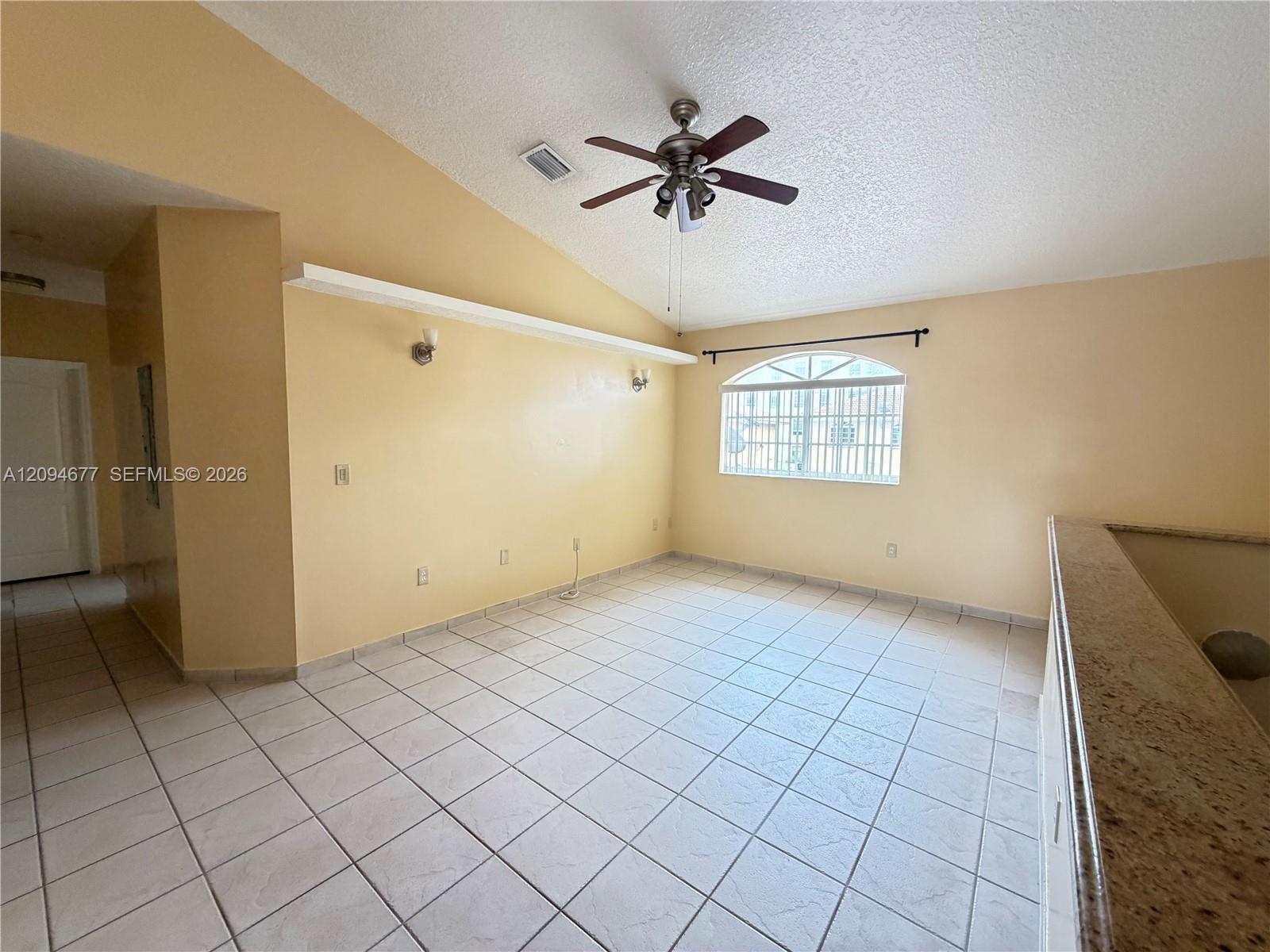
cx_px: 635
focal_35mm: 14
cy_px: 476
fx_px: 514
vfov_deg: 85.7
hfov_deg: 102.1
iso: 400
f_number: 2.2
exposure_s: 1/60
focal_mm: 2.22
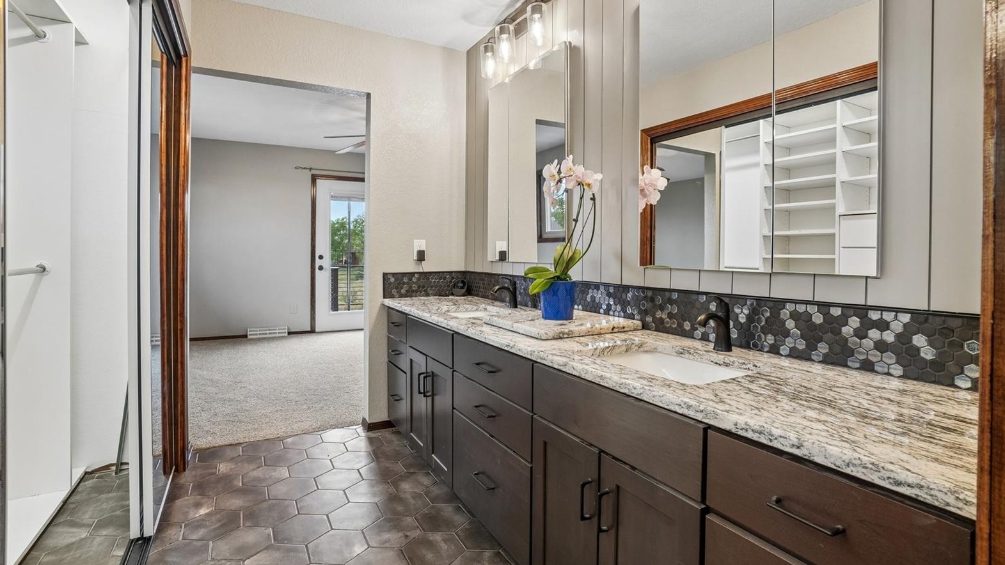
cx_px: 503
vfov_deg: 67.0
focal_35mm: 16
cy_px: 259
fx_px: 426
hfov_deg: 99.4
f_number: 8
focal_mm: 10
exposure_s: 1/15
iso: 320
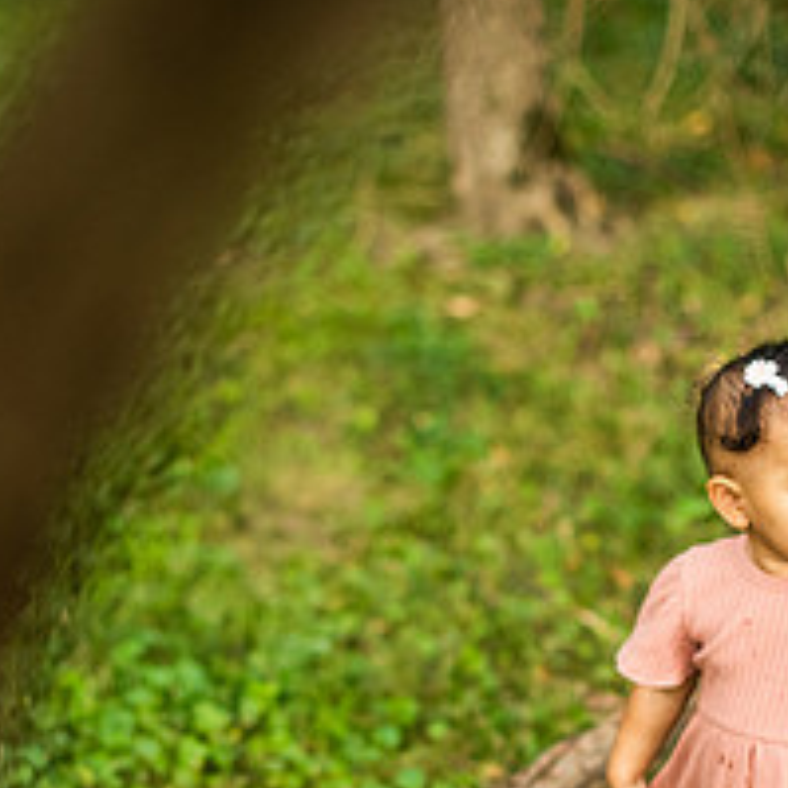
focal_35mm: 124
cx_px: 360
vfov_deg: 14.0
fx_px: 3194
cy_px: 608
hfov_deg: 14.1
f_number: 1.8
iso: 1000
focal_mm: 50
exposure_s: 1/1000
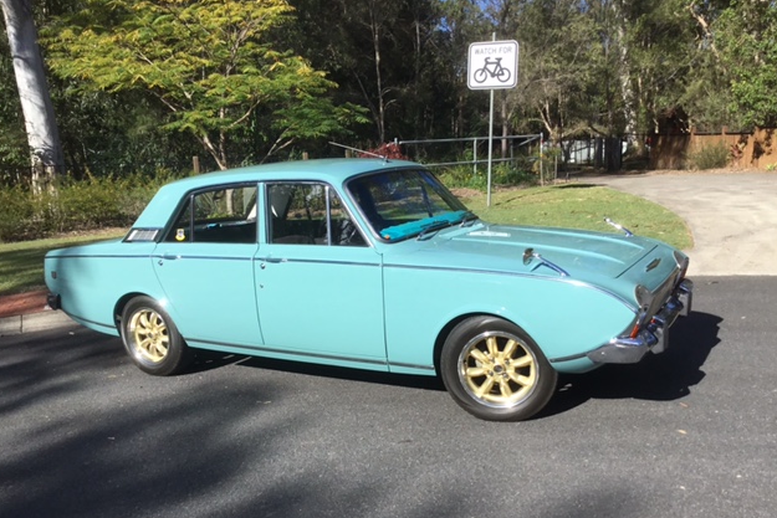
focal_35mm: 33
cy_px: 271
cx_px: 382
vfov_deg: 40.0
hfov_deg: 57.2
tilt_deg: -9.1
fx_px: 712
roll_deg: +2.1
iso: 25
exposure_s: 1/1087
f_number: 2.4
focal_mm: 3.3
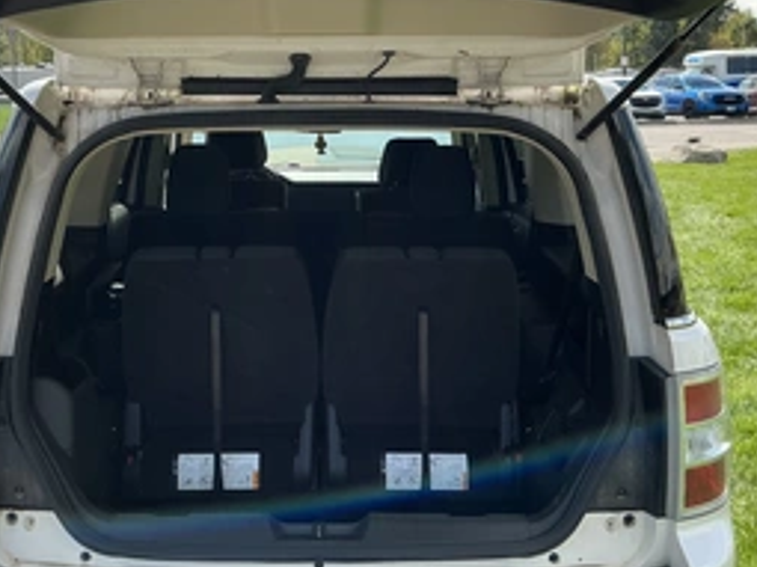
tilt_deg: -5.5
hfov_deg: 42.8
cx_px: 312
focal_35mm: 44
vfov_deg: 32.5
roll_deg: +0.8
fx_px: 962
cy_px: 181
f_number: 1.8
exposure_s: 1/869
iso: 25
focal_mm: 3
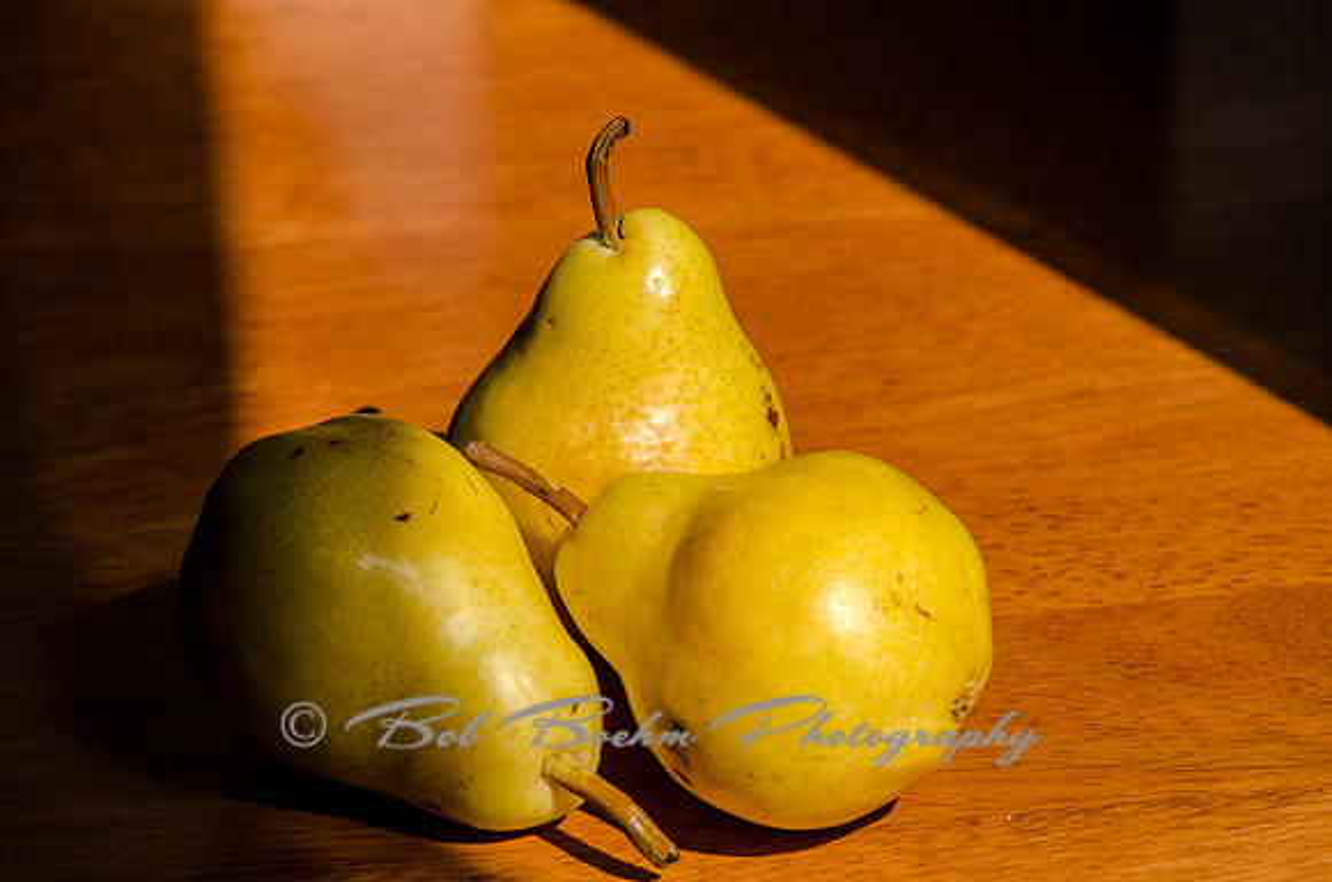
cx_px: 666
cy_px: 441
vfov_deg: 7.6
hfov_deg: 11.4
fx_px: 6645
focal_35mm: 180
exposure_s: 1/800
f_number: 7.1
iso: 200
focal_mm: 120
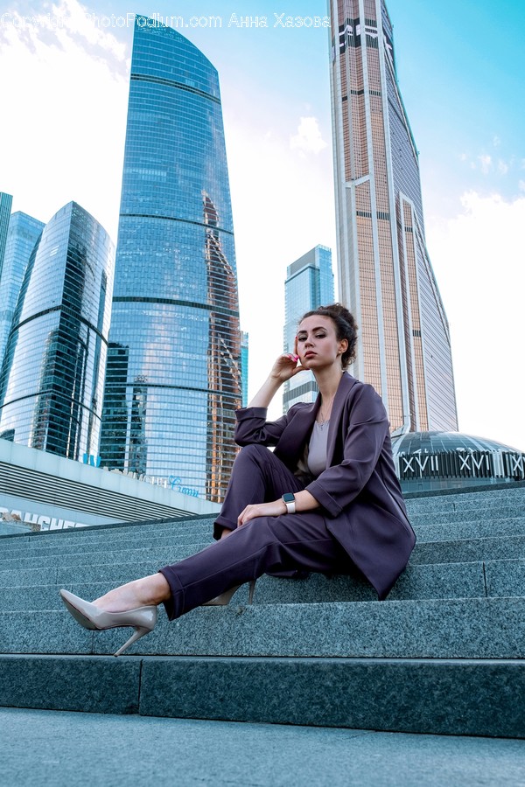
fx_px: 678
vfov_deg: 60.3
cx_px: 262
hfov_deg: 42.3
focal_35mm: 31
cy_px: 394
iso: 640
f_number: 7.1
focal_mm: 20.6
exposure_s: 1/125
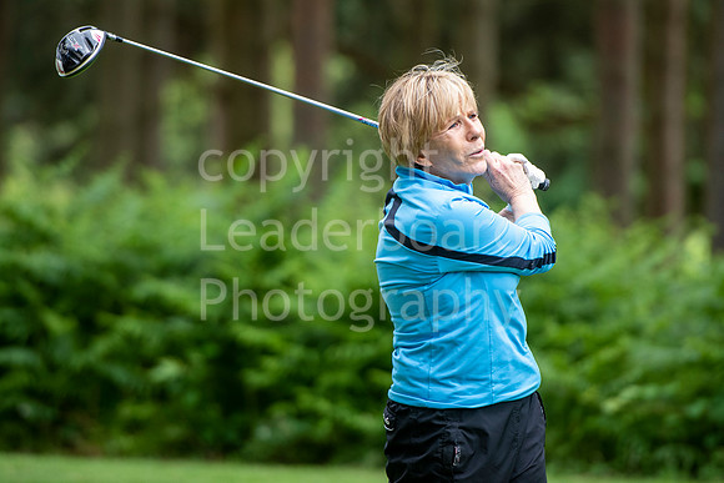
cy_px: 242
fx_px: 6034
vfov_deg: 4.6
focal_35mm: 300
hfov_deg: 6.9
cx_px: 362
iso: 800
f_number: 2.8
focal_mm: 200
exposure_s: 1/800
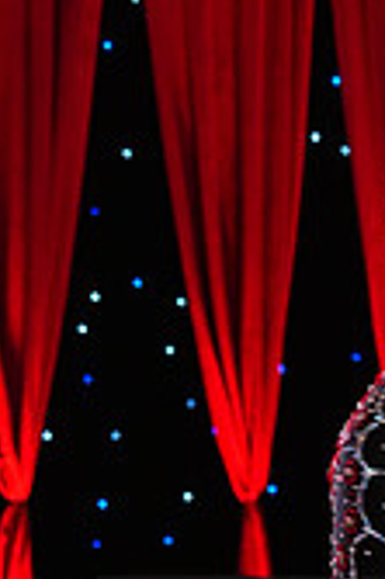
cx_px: 578
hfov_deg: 4.8
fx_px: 4581
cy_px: 693
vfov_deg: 7.2
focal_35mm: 285
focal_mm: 82
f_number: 5.6
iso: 1250
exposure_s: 1/100
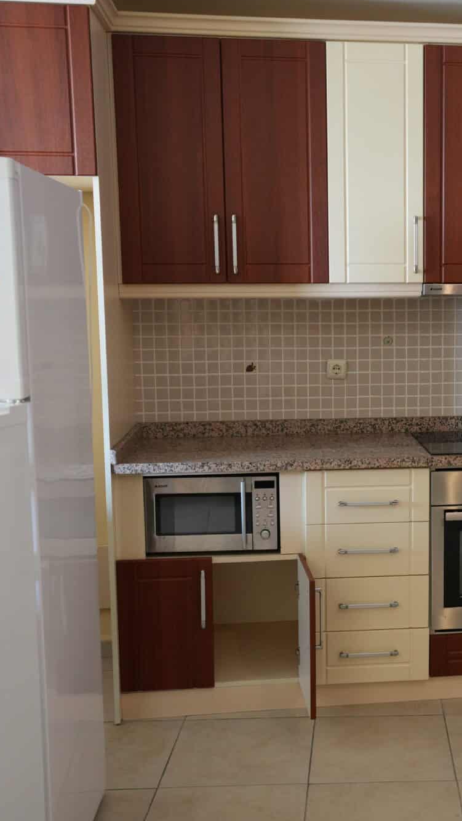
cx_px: 408
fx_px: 980
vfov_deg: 45.5
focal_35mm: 45
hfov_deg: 25.8
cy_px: 410
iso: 1600
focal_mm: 28
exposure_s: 1/160
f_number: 3.2
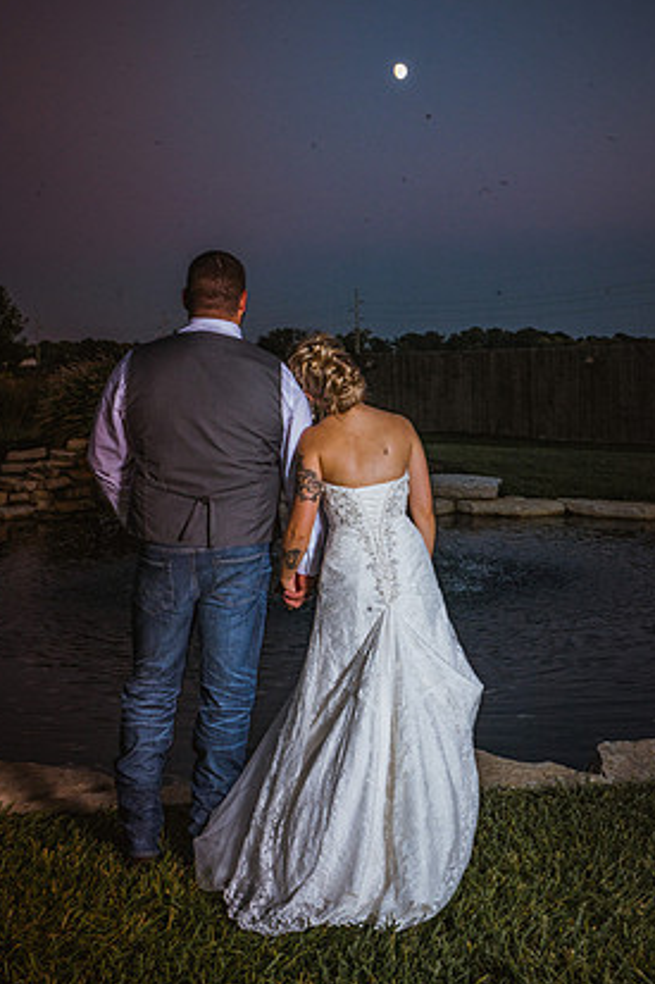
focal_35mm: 48
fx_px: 1311
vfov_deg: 41.1
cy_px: 460
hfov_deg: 28.1
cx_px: 322
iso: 320
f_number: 20
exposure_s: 1/25
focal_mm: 44
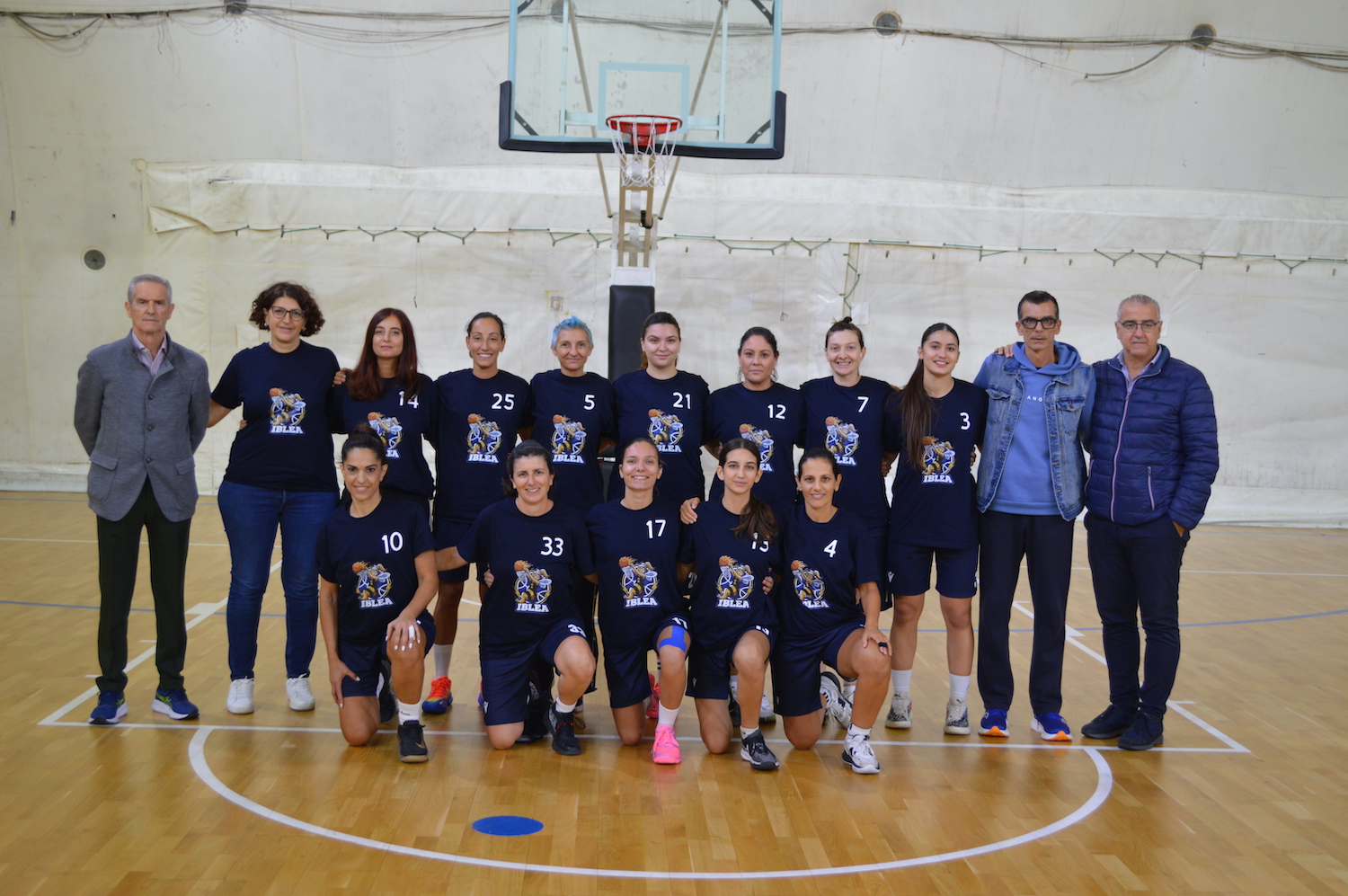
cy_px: 448
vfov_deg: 30.8
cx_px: 674
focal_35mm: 44
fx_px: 1627
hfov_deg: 45.0
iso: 400
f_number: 4.5
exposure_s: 1/20
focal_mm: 29
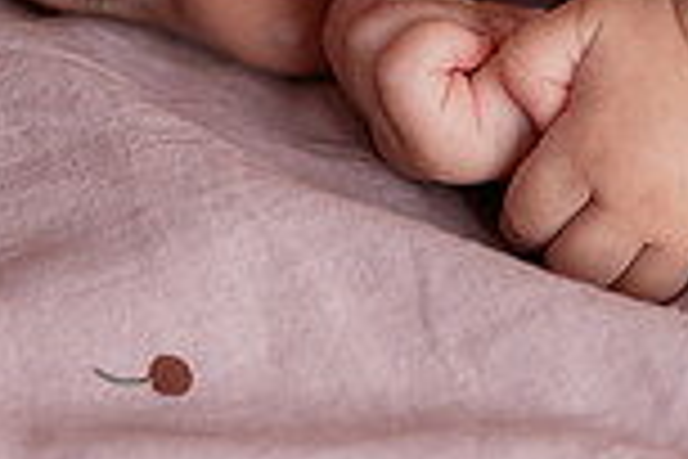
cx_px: 474
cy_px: -95
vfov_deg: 3.4
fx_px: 7682
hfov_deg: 5.1
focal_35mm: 402
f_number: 2.5
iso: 320
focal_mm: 85
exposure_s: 1/250
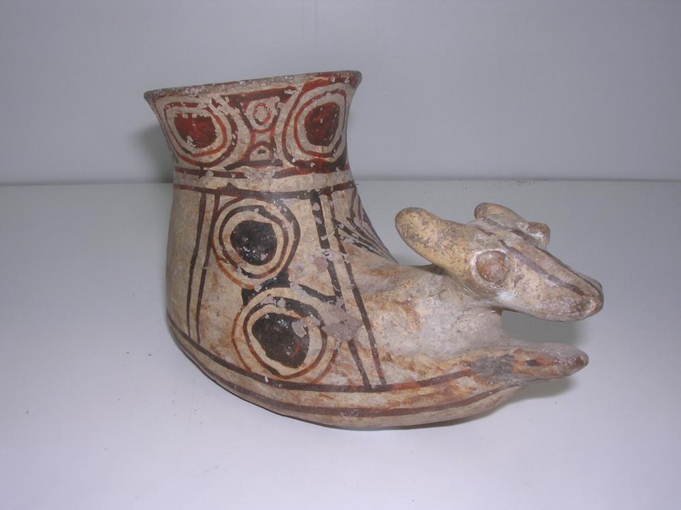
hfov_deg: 49.0
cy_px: 255
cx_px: 340
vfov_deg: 37.7
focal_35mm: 38
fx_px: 748
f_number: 5.6
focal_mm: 5.8
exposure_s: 1/60.1
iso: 100
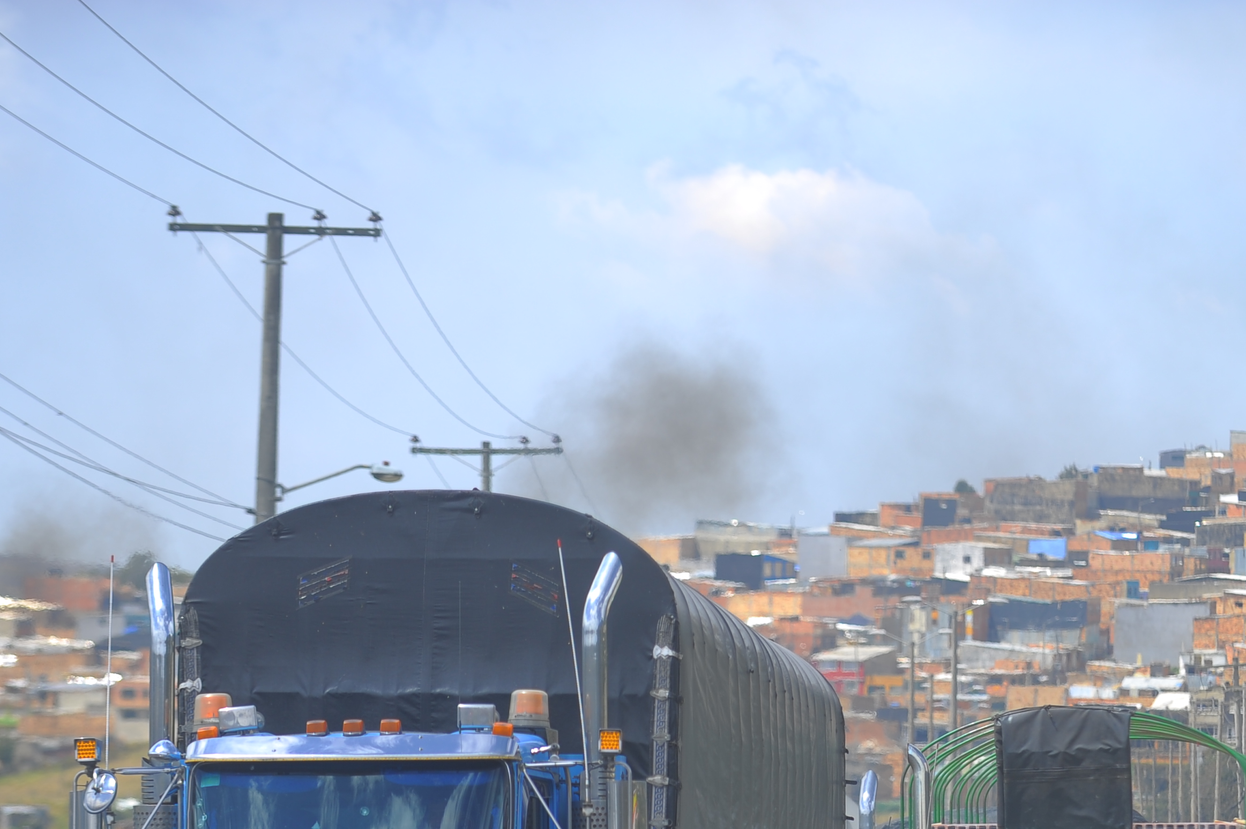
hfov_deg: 8.7
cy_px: 751
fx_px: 8232
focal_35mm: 238
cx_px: 812
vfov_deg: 5.8
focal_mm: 130
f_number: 2.8
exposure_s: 1/1250
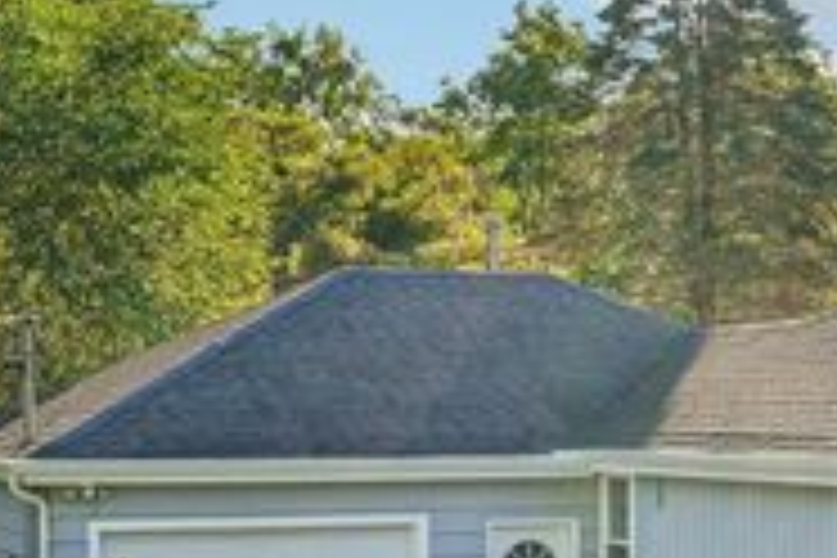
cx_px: 990
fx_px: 2185
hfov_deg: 20.4
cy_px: 479
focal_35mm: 94
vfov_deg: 14.4
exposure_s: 1/100
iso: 100
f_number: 8
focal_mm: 35
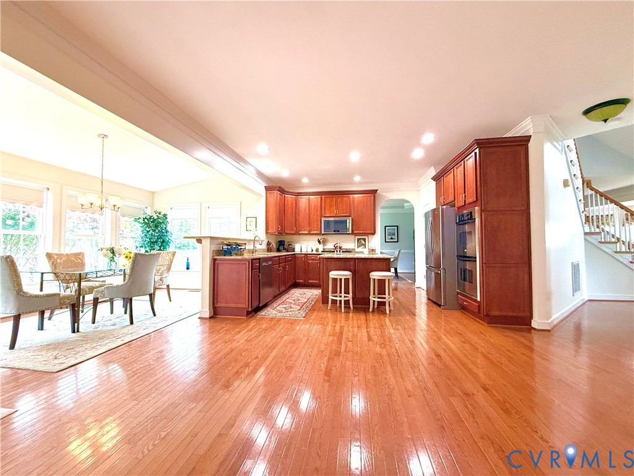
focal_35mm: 14
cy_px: 238
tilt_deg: +3.1
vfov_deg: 85.7
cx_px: 317
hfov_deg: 102.1
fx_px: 256
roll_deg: -0.3
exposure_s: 1/84
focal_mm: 2.22
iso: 400
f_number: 2.2
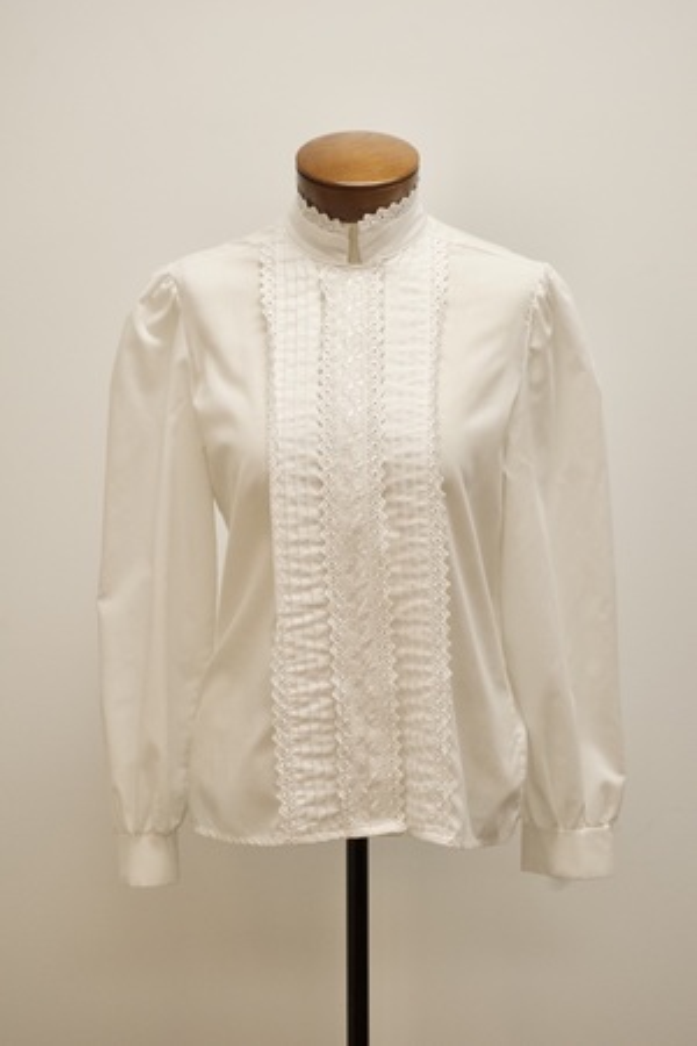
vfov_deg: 28.1
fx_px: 2091
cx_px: 348
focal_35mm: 72
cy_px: 523
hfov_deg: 18.9
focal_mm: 48
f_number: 9
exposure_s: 1/100
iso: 1600
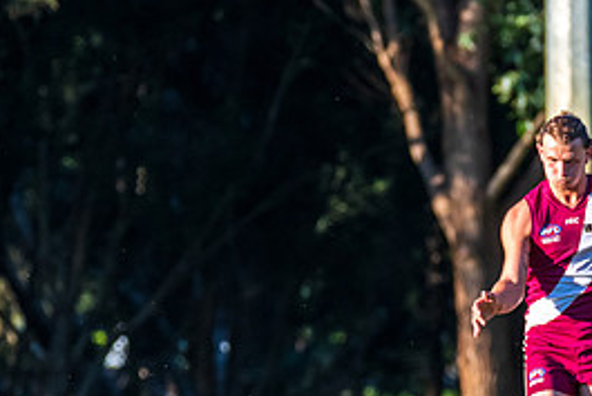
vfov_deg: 1.5
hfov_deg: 2.2
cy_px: 326
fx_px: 15334
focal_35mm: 932
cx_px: 505
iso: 1000
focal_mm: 320
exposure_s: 1/1600
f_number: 6.3
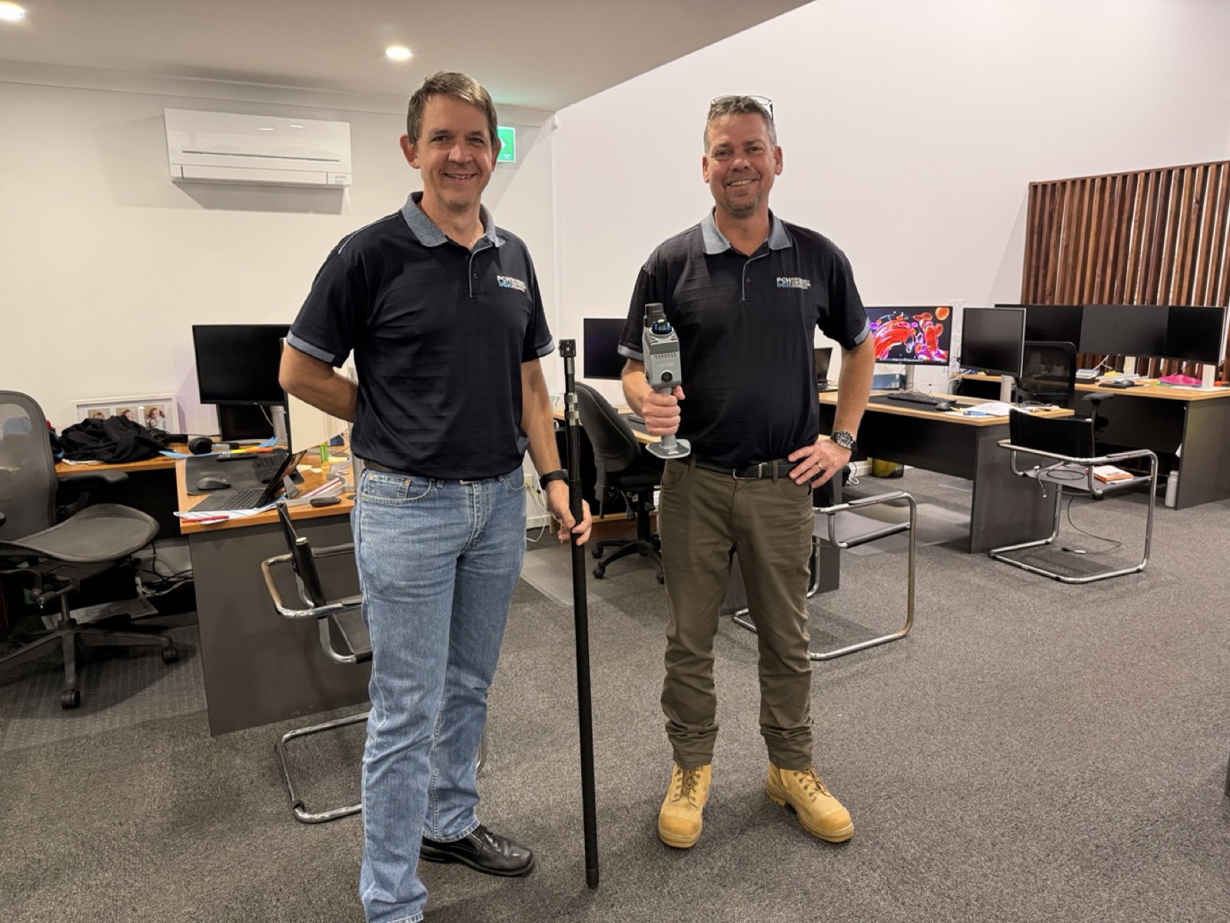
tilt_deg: -11.5
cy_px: 462
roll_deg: +0.7
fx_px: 853
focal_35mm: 24
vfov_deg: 56.8
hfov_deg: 71.6
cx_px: 615
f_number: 1.78
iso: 320
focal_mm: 6.76
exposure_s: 1/50
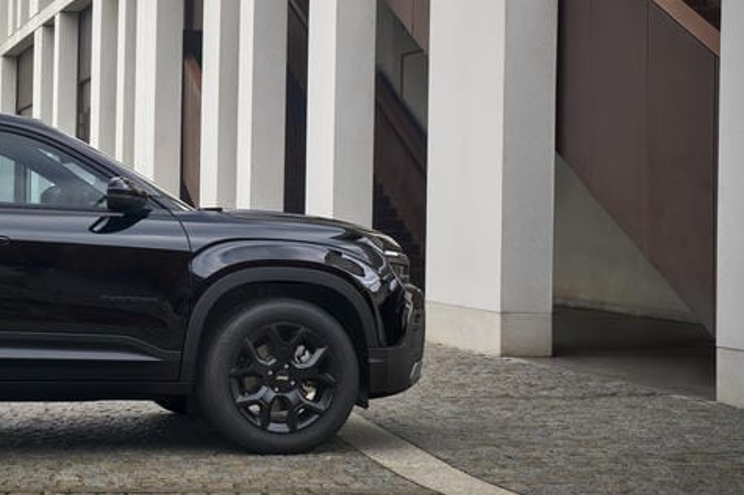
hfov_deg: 23.3
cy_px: 194
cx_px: 26
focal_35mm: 84
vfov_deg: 16.2
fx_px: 1735
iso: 125
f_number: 9
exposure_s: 1/20
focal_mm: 40
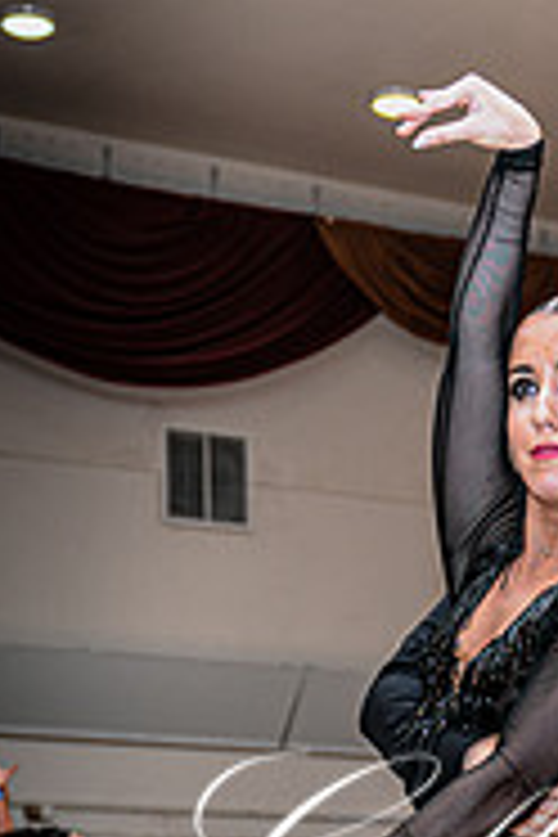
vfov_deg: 17.0
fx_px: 2697
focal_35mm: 116
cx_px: 619
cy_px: 954
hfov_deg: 11.6
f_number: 2.8
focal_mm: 32
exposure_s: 1/125
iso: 200
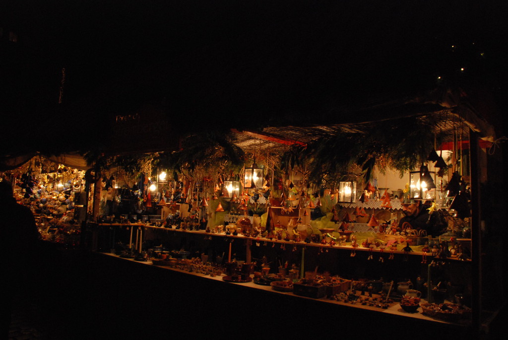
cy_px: 170
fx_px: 381
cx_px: 254
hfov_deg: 67.3
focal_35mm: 27
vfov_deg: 48.0
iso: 1600
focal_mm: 18
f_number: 4
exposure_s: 1/640
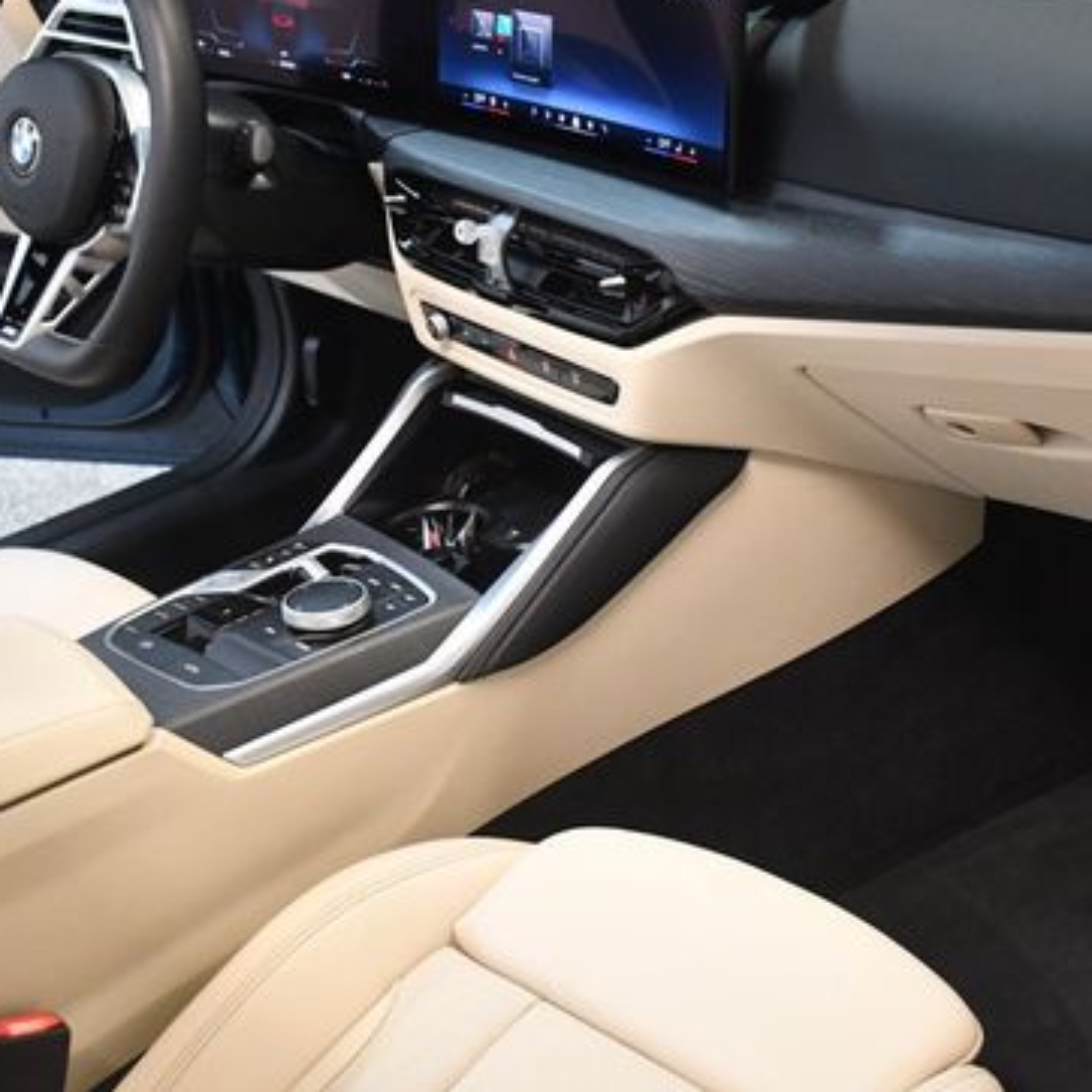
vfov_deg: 28.6
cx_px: 658
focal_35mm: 60
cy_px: 483
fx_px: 2141
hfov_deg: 28.5
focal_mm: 27
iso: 3200
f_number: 4
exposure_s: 1/80
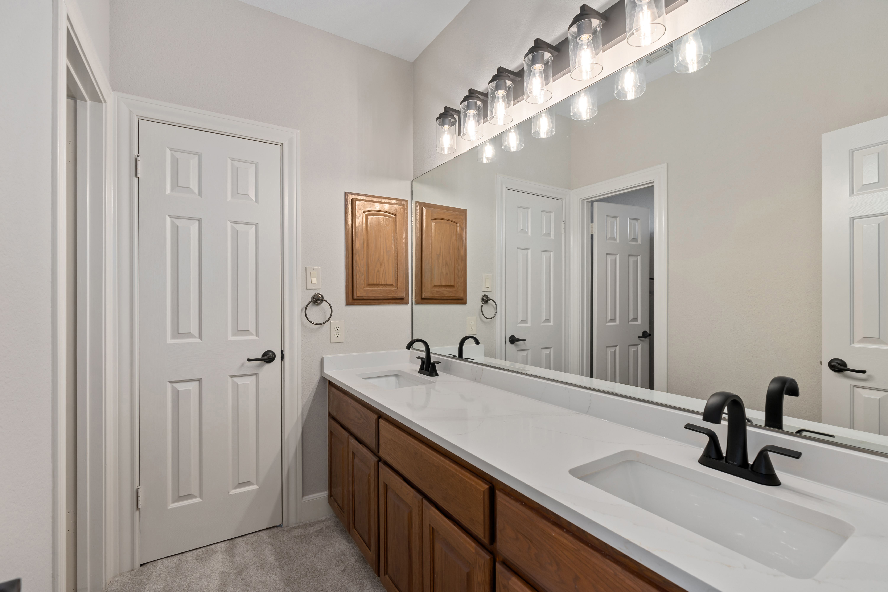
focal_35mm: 16
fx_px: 395
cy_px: 296
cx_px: 444
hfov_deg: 96.7
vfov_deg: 73.7
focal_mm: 16
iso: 320
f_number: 7.1
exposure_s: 1/6
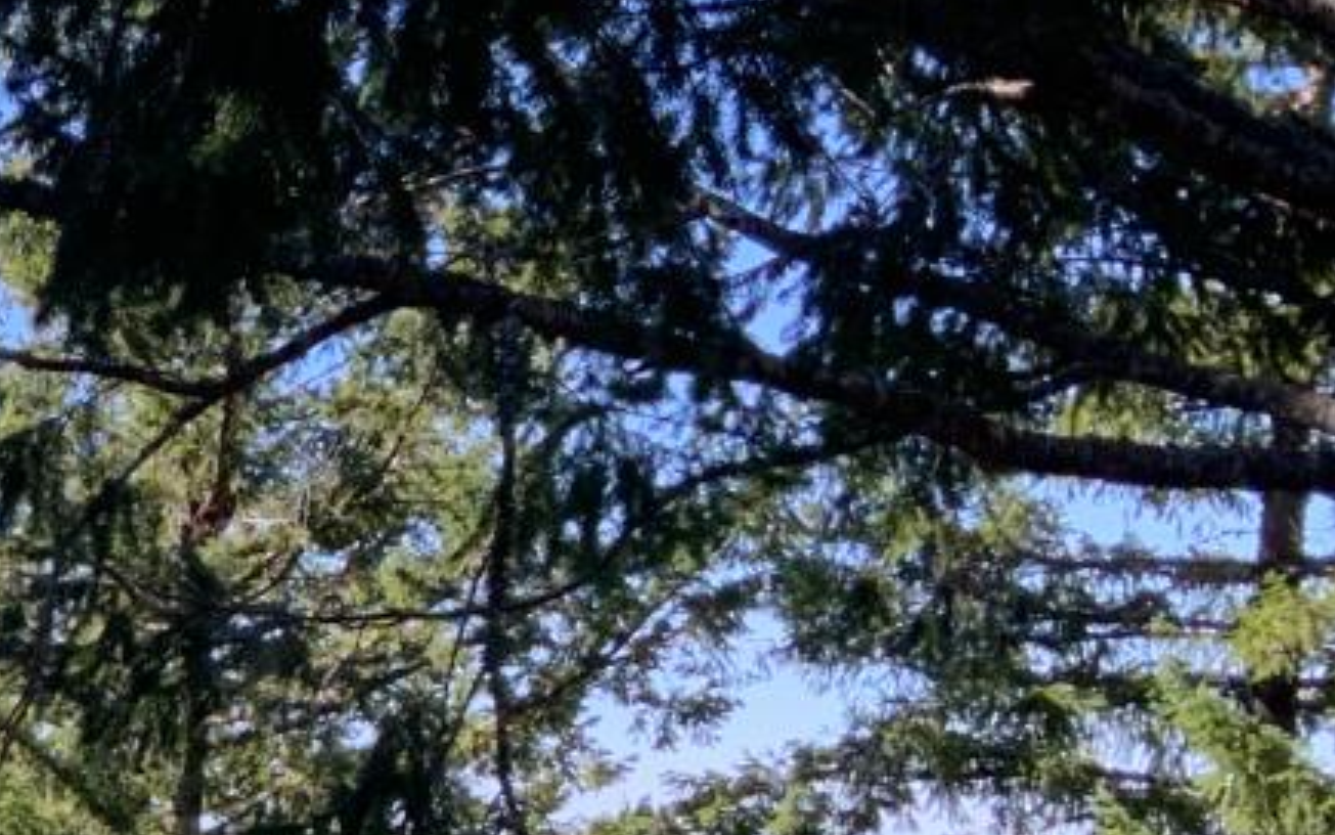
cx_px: -534
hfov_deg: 18.0
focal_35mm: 106
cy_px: 1101
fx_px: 3857
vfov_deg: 12.0
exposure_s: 1/346
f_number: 1.8
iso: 16
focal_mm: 3
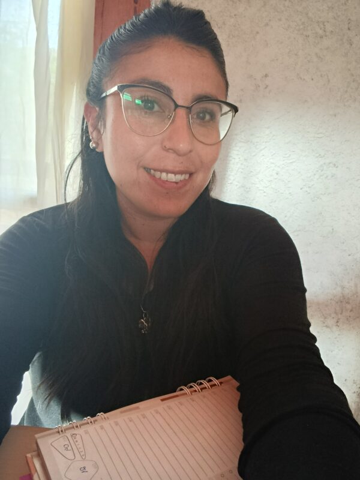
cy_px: 240
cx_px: 180
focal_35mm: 27
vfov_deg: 65.3
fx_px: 374
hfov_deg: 51.4
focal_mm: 2.59
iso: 444
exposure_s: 1/33.3
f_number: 2.2
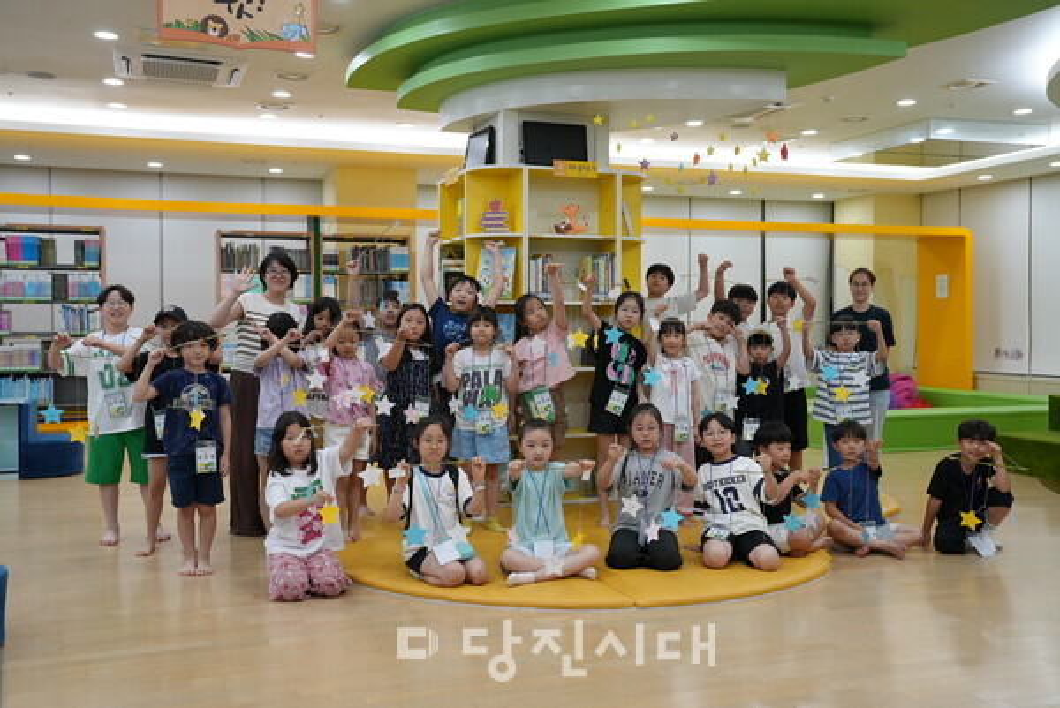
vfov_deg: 37.9
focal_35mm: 35
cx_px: 530
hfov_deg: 54.4
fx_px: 1031
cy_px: 354
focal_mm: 35
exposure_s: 1/160
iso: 640
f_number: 4
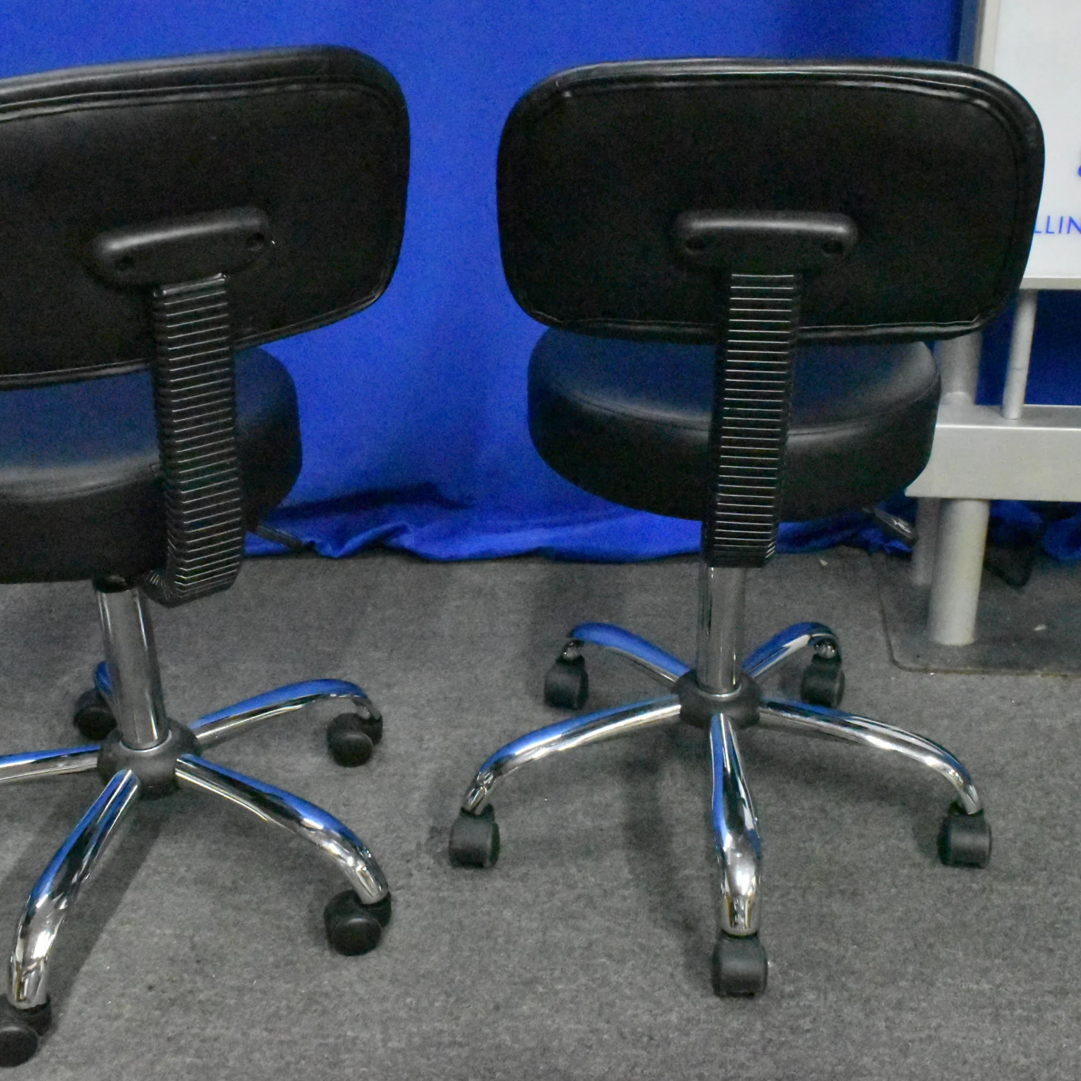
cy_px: 545
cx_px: 558
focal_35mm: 41
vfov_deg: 41.3
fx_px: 1436
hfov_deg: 41.2
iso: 25600
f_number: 8
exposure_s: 1/320
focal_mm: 21
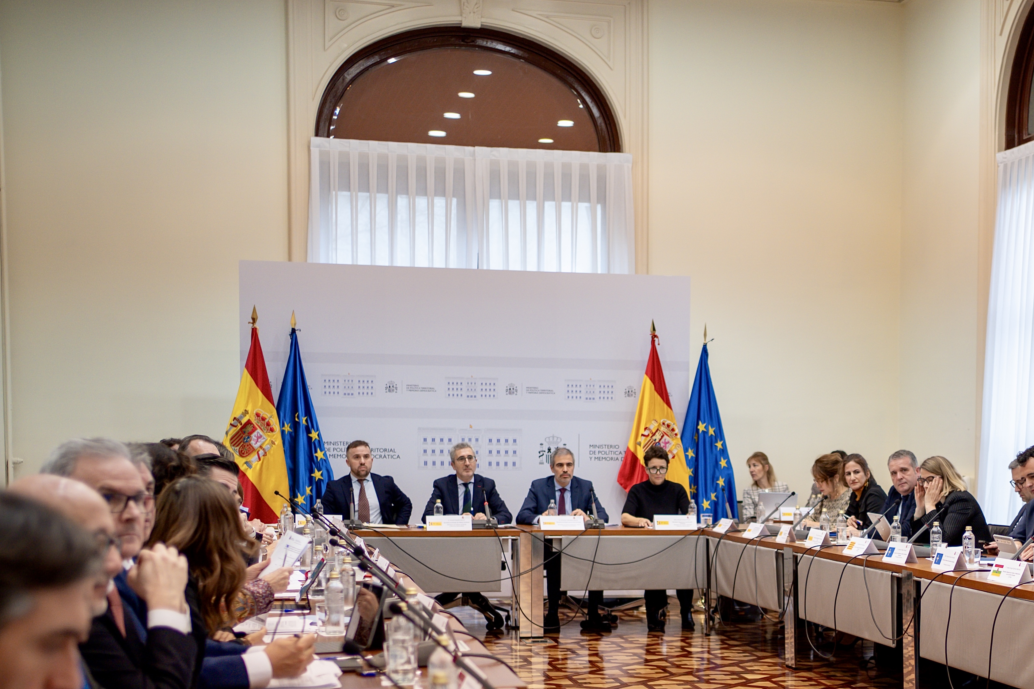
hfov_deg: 32.1
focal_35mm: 61
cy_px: 578
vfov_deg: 21.9
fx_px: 1752
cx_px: 806
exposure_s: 1/200
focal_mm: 35
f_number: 1.8
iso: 640
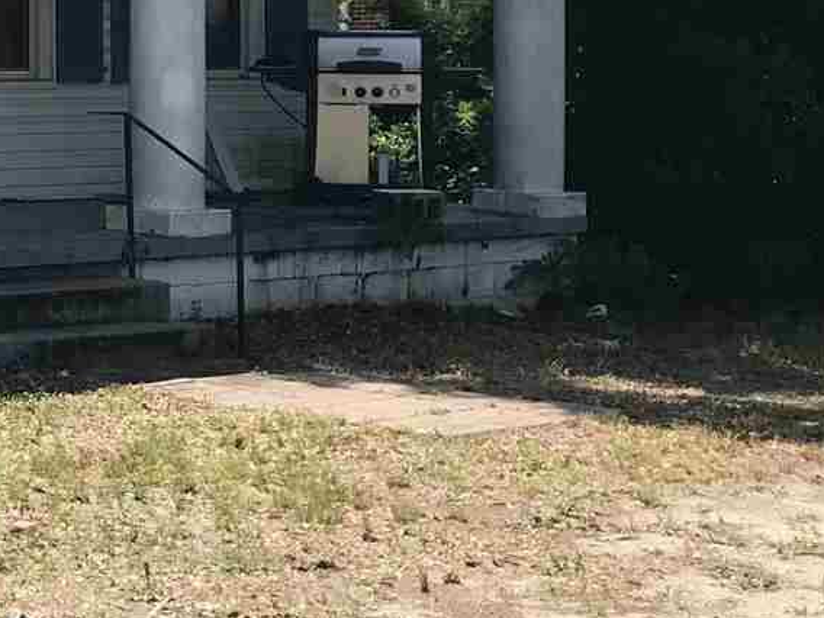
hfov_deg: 16.9
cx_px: -551
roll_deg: -0.1
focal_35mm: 101
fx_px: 2404
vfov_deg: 14.4
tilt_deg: +2.3
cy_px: 20
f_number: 1.8
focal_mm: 3.99
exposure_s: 1/1076
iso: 20
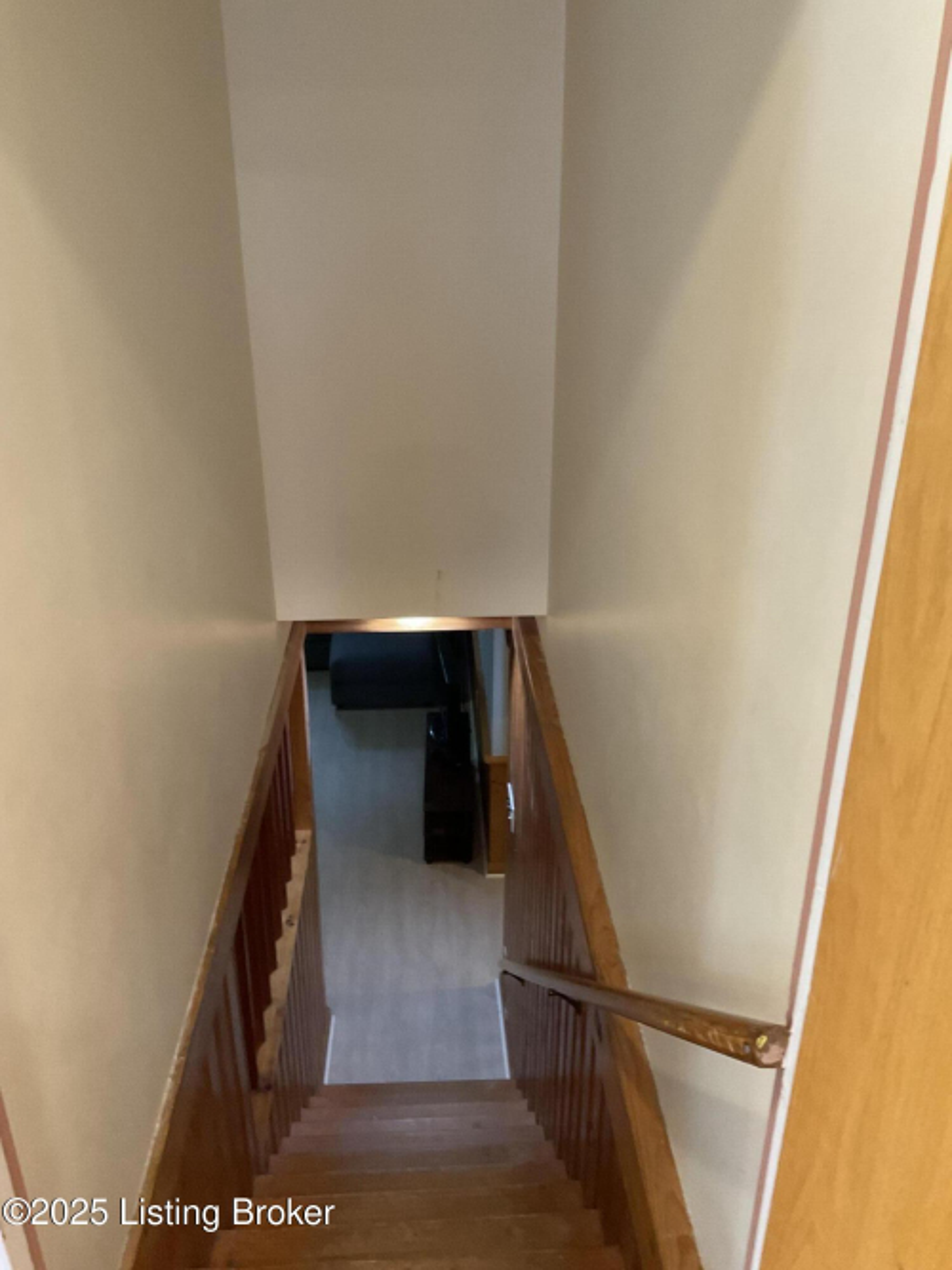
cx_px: 476
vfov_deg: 61.7
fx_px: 1064
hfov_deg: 48.2
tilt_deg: -25.1
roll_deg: -0.5
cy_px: 635
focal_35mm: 29
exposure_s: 1/40
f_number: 1.8
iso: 200
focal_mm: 3
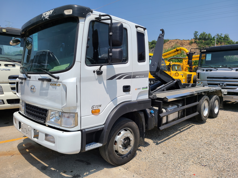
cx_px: 119
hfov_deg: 67.3
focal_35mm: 26
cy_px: 89
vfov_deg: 53.1
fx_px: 179
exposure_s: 1/3117
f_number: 1.8
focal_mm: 5.4
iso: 40
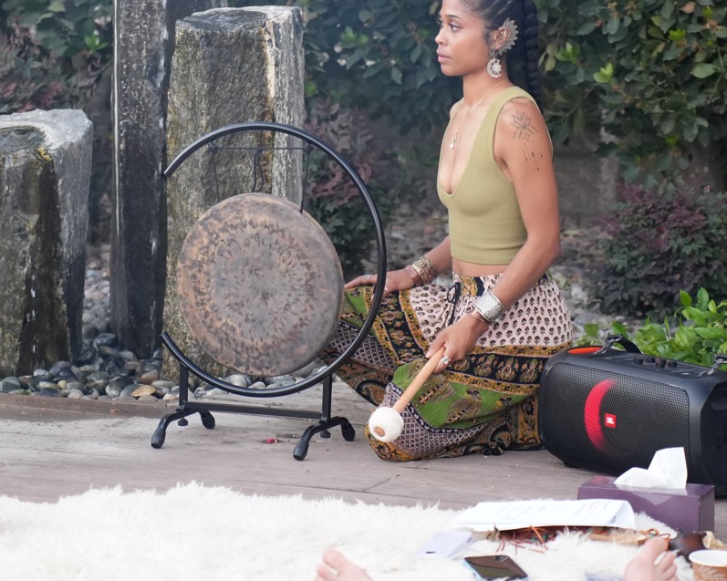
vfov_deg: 9.7
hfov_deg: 12.1
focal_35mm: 159
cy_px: 91
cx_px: 264
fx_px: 3420
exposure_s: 1/125
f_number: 2.8
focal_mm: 75
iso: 2500
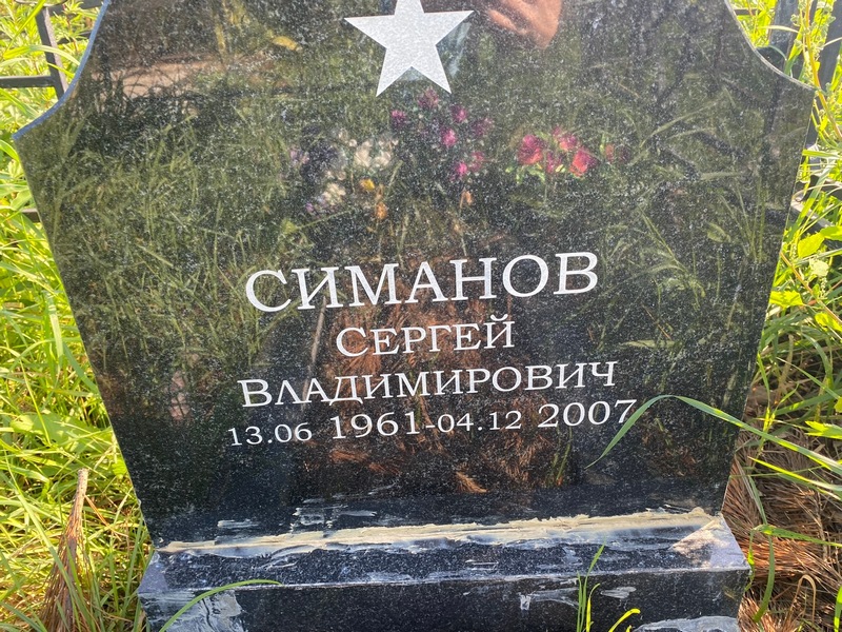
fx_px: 632
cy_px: 316
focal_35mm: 26
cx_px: 421
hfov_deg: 67.3
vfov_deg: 53.1
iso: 32
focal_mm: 4.25
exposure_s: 1/166
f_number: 1.8
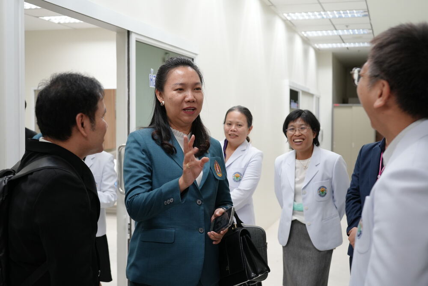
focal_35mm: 49
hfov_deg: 40.3
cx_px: 214
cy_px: 143
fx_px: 583
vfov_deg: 27.5
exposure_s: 1/125
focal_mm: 49
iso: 1600
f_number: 4.5
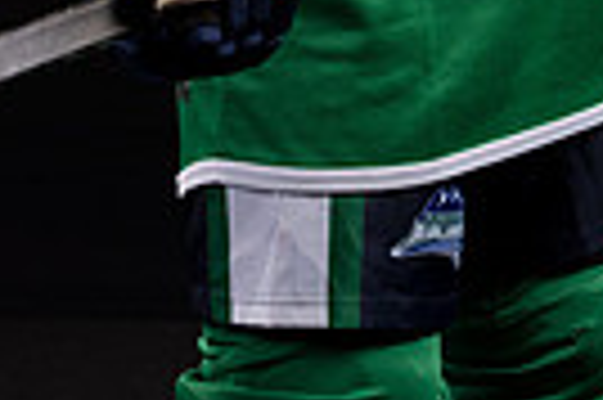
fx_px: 3496
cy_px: -490
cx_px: 478
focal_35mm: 209
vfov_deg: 6.3
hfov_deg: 9.8
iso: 80
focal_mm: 46.5
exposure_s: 1/160
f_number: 4
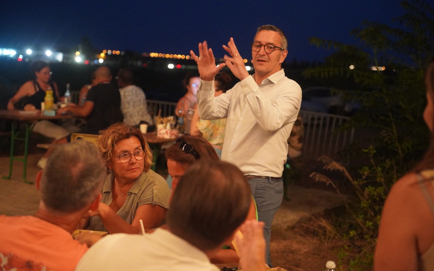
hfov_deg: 35.4
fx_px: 679
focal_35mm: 57
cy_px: 134
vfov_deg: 22.6
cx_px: 217
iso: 12800
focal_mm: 55.4
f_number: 2.8
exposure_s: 1/40
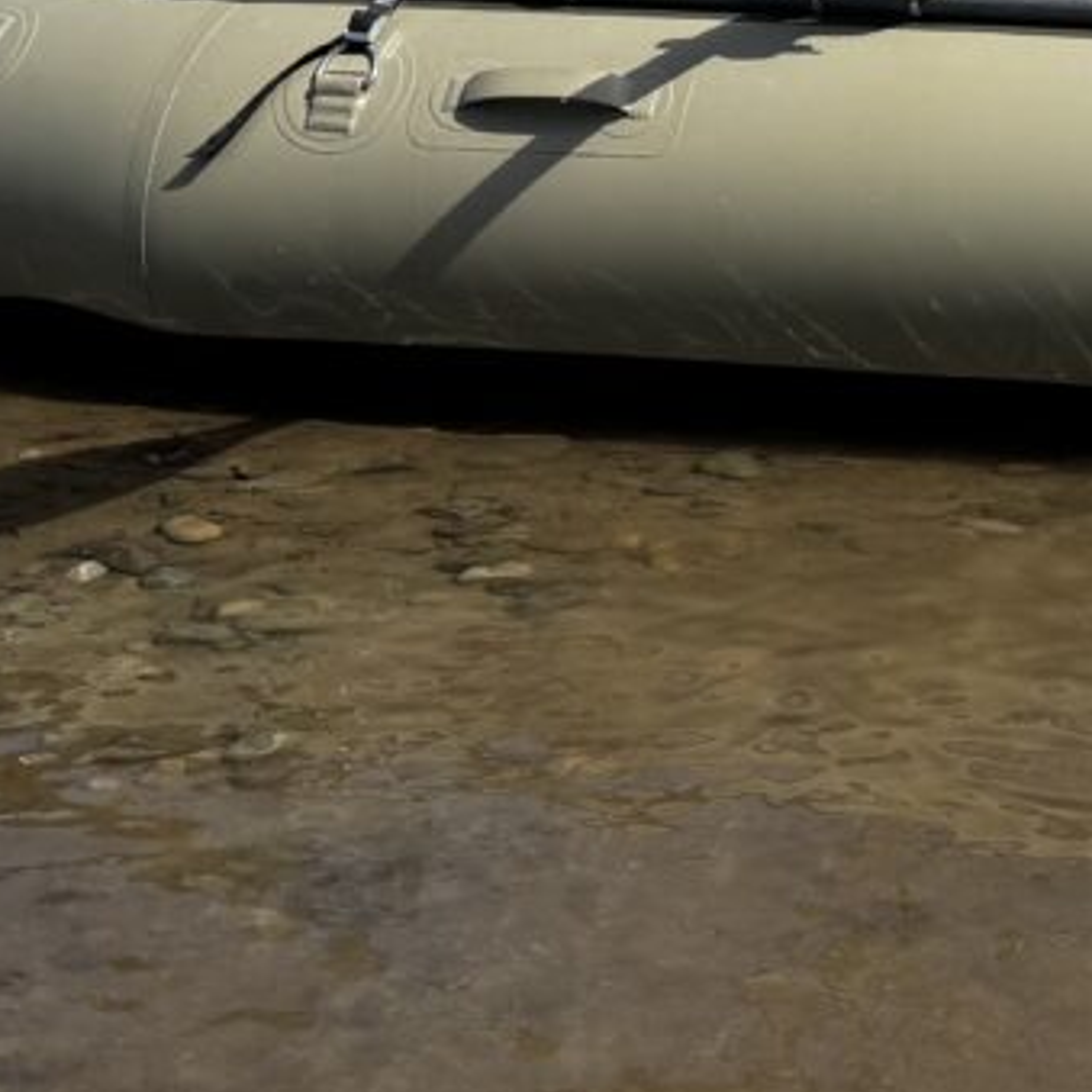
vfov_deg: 22.2
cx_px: 1282
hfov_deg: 21.5
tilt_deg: -7.3
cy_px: -13
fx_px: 2677
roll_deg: -1.6
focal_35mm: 75
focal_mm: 6.76
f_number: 1.78
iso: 80
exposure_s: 1/4950
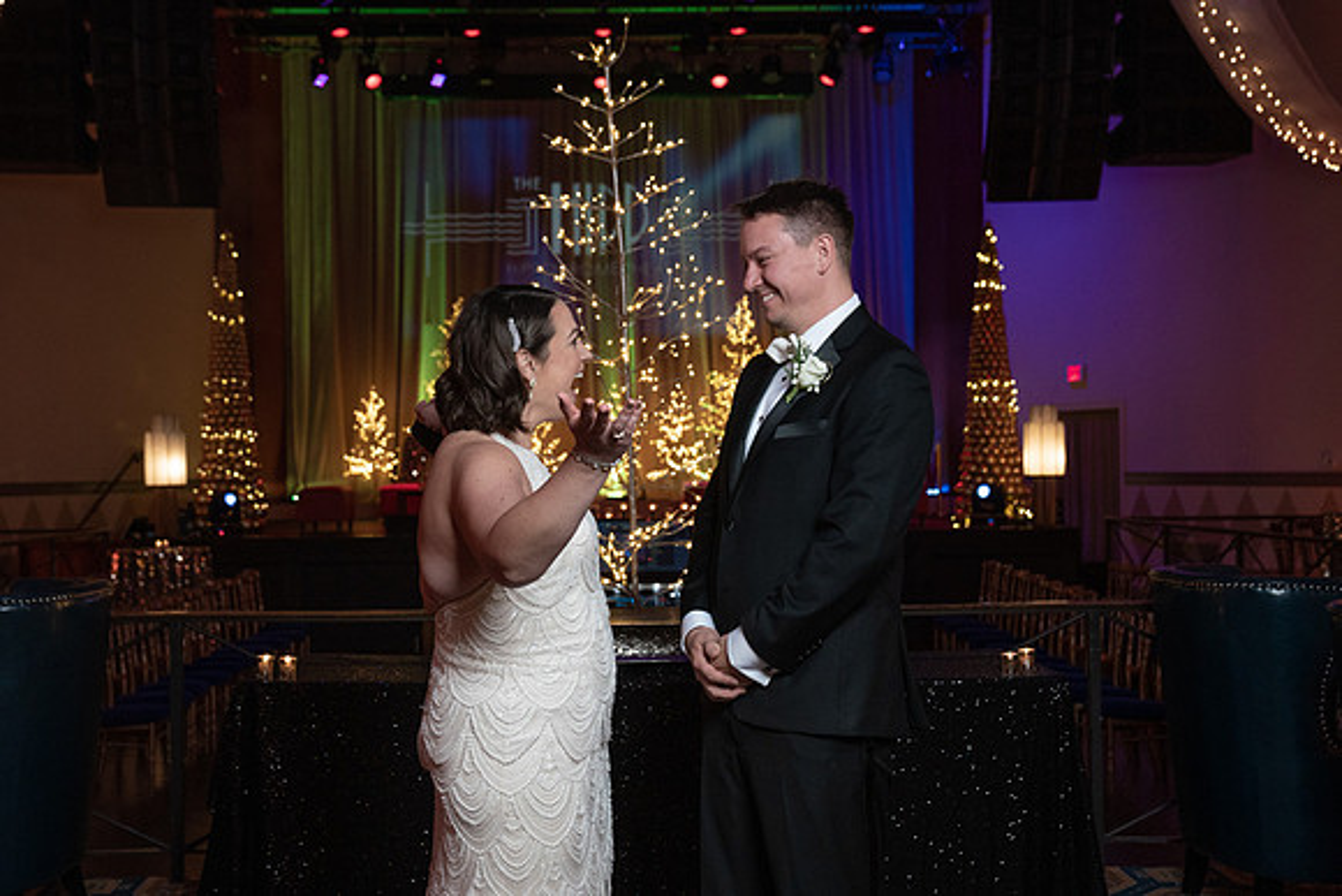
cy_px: 466
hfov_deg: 44.8
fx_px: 1627
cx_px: 605
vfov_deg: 30.8
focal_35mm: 44
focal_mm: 39
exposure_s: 1/200
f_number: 4
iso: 2000
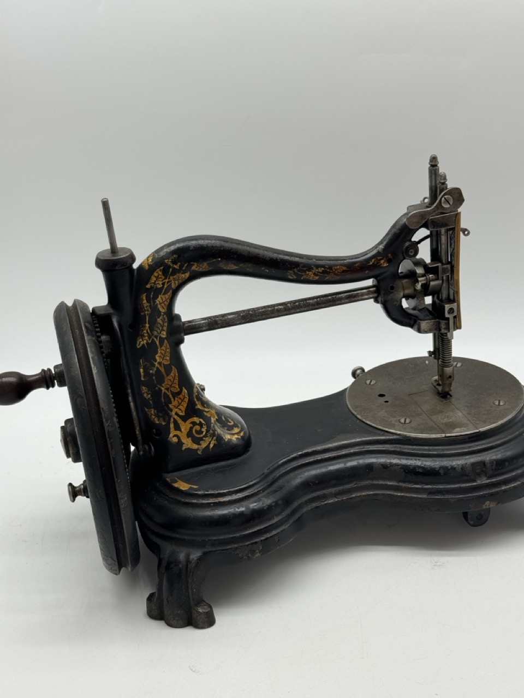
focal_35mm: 48
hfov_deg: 30.3
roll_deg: +5.9
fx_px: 969
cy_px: 349
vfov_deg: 39.7
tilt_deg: -24.5
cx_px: 262
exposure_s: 1/448
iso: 64
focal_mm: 6.76
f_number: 1.78
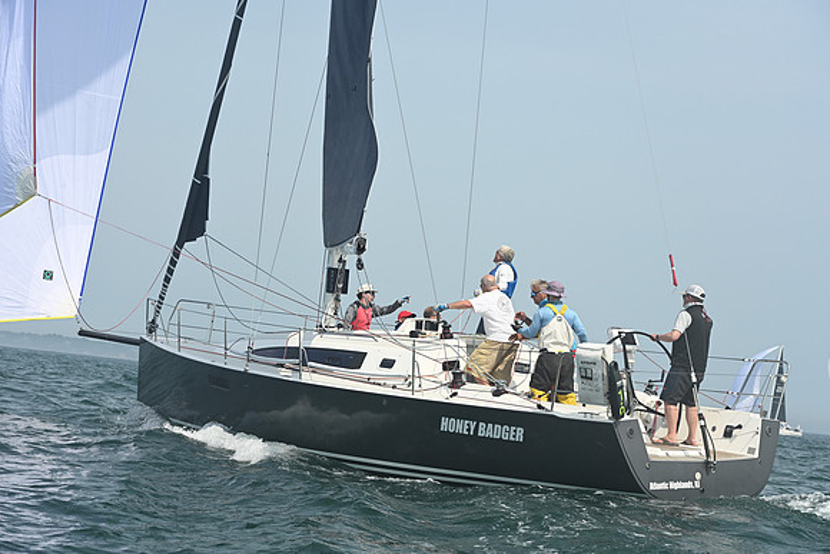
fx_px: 1614
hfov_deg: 28.8
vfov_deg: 19.5
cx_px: 415
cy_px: 277
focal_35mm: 70
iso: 320
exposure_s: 1/1250
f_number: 7.1
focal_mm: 70
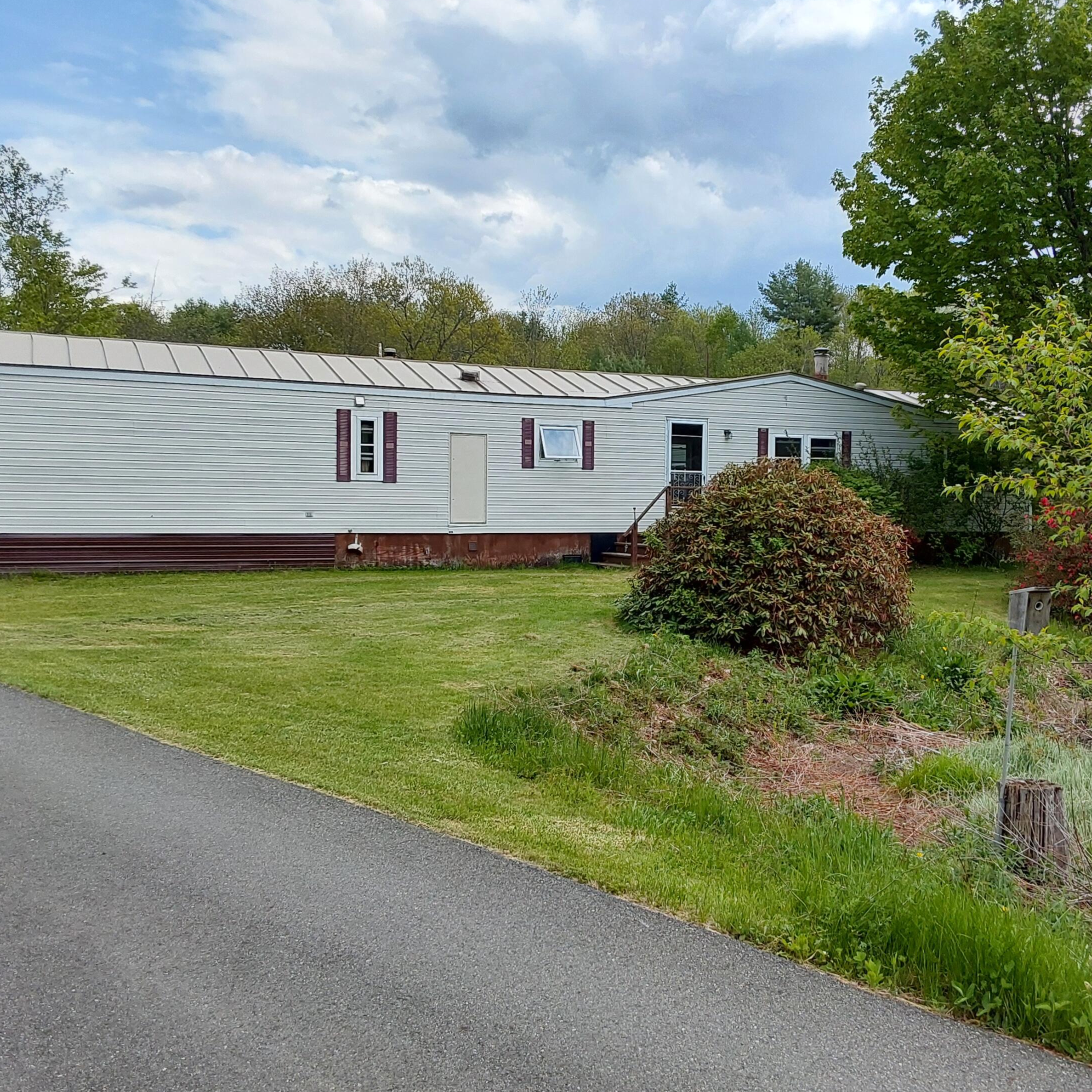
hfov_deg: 48.2
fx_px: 1213
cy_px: 556
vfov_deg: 48.4
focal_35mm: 34
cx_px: 651
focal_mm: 2.91
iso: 50
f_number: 1.9
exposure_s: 1/1306
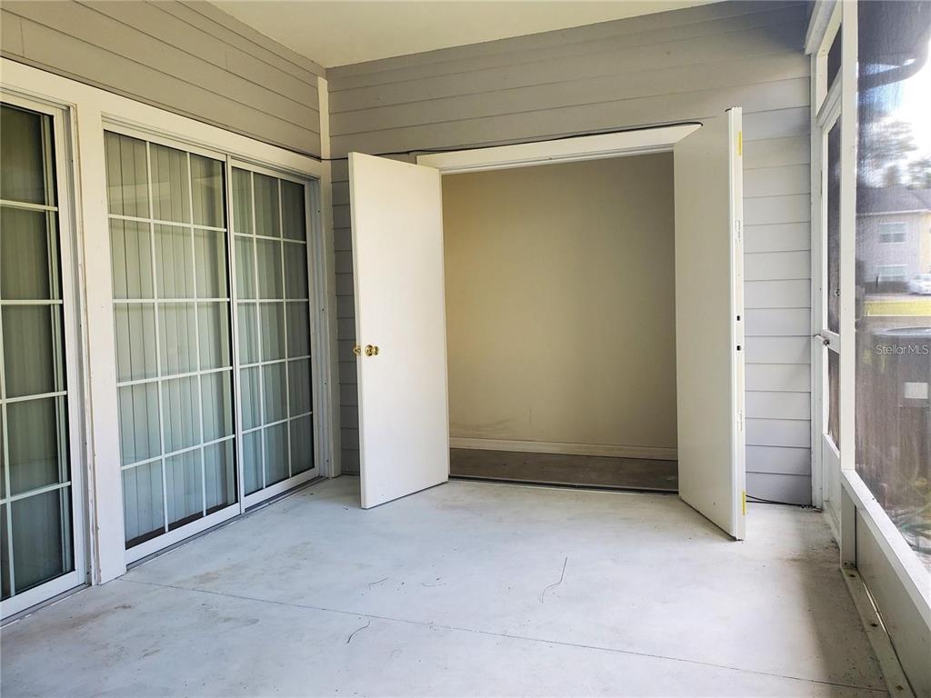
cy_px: 349
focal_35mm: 26
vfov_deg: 53.1
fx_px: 699
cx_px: 466
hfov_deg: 67.3
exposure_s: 1/120
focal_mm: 4.3
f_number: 2.4
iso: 125
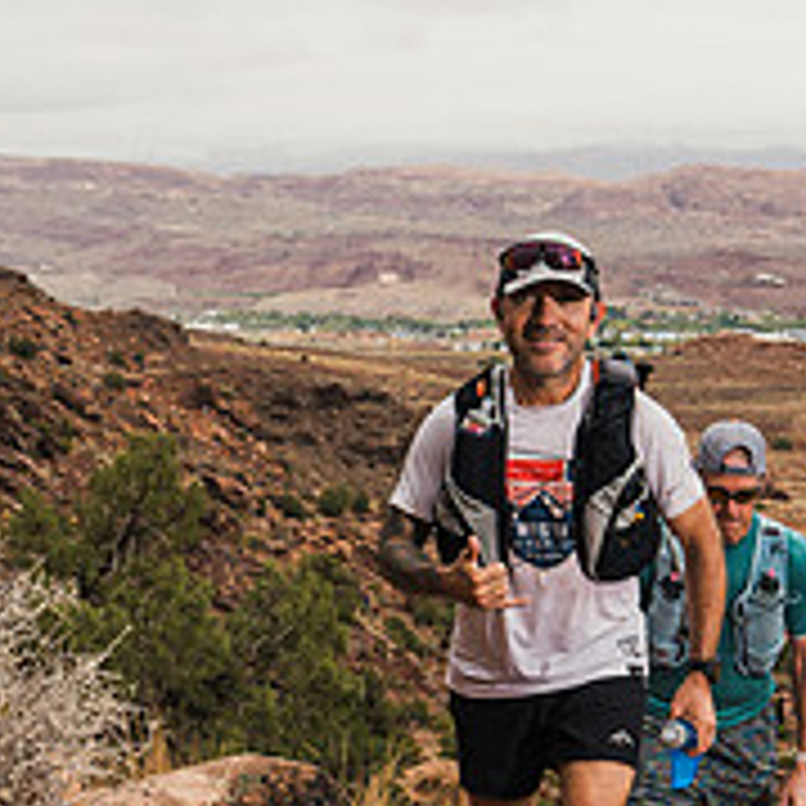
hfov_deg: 17.2
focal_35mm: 101
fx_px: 2661
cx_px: 342
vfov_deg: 17.1
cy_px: 633
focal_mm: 35
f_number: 6.3
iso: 200
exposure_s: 1/320
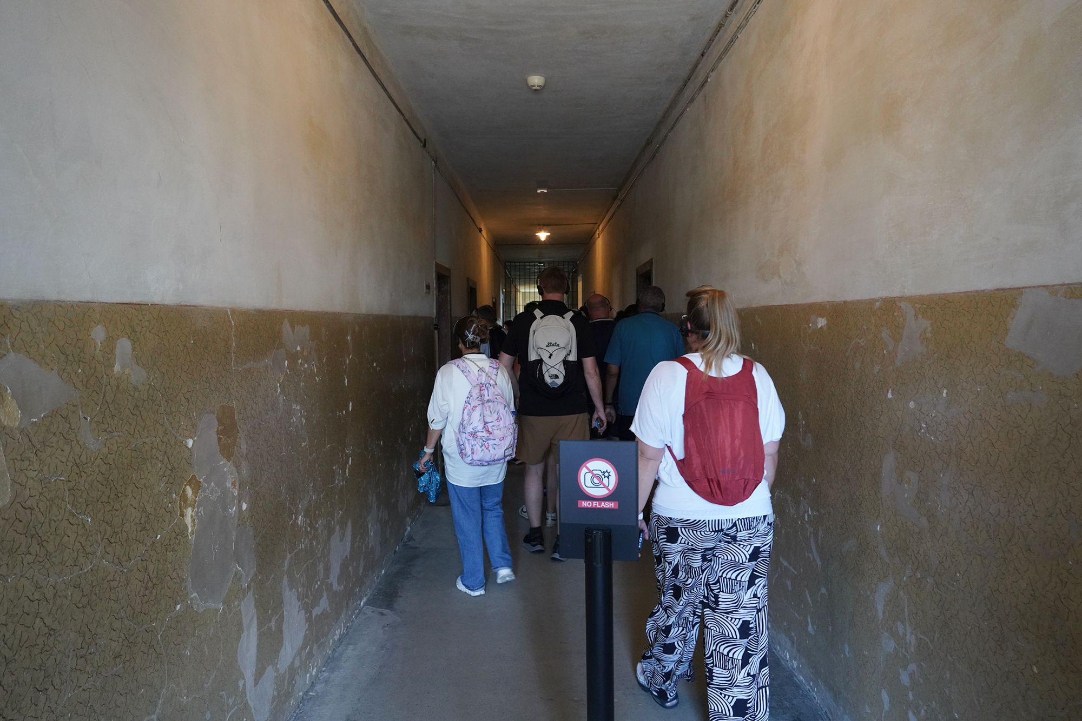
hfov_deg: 73.7
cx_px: 541
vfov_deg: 53.1
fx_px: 721
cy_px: 360
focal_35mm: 24
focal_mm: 24
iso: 3200
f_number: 5.6
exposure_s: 1/80
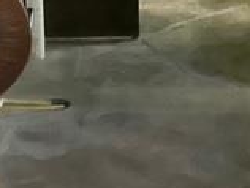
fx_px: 759
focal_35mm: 105
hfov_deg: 18.3
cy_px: -28
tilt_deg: -9.1
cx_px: 11
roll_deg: +3.2
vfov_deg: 13.8
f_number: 1.6
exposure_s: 1/26
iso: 1000
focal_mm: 4.2
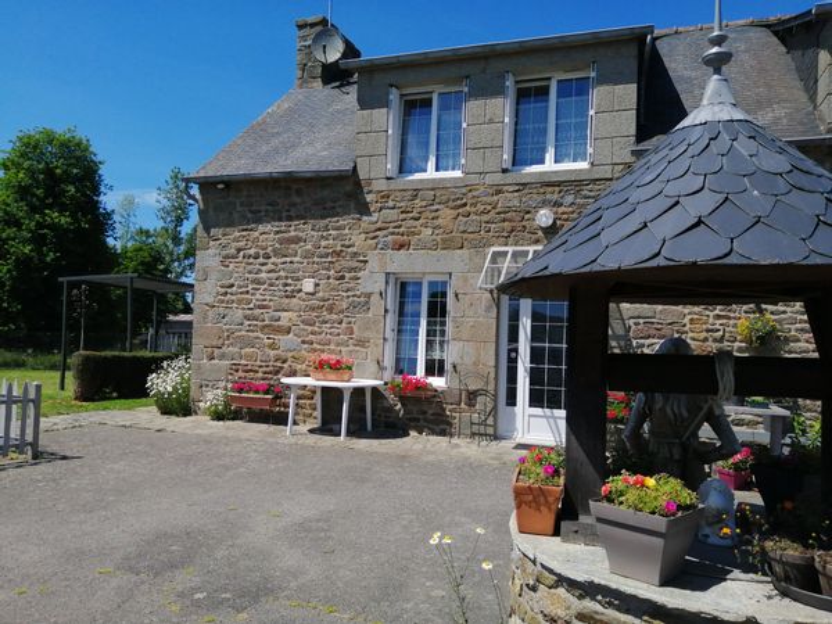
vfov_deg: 53.1
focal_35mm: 26
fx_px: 625
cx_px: 416
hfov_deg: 67.3
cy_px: 312
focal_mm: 3.6
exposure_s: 1/2882
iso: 50
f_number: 1.8
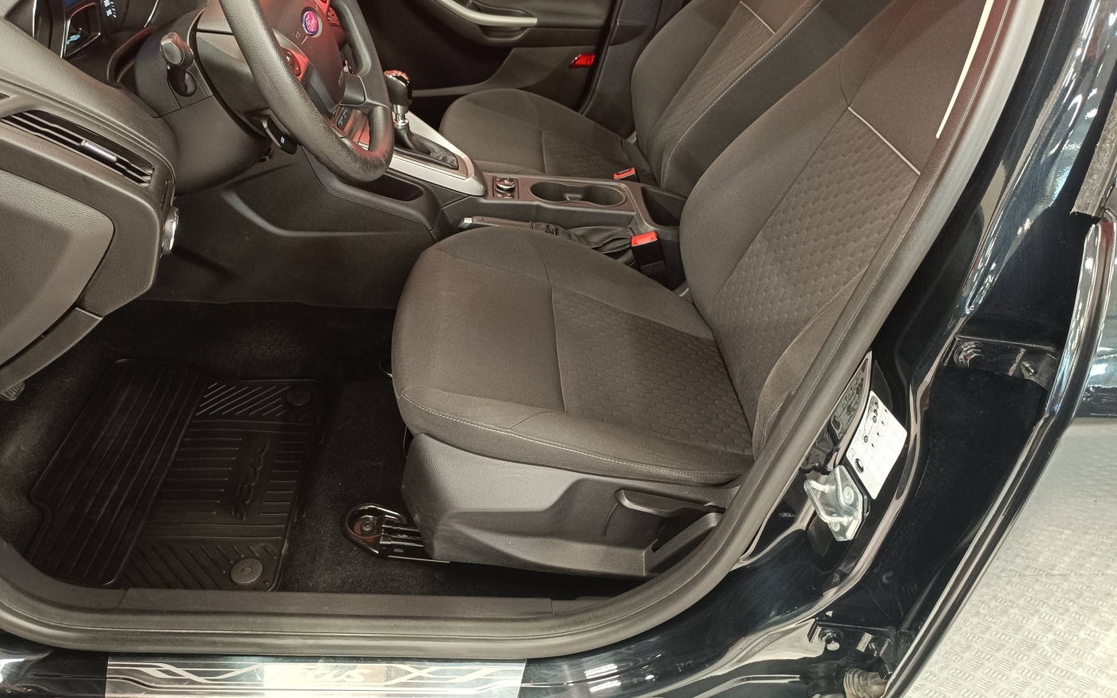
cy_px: 272
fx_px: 792
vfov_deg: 47.3
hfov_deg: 70.4
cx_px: 547
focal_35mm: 26
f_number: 1.88
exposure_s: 1/33.3
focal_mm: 5.59
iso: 684
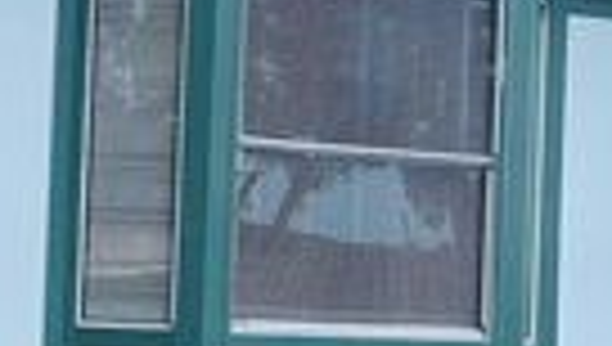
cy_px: 321
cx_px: -122
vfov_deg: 9.5
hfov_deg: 16.1
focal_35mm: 128
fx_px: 2080
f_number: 1.78
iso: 80
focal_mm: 6.86
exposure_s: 1/3058
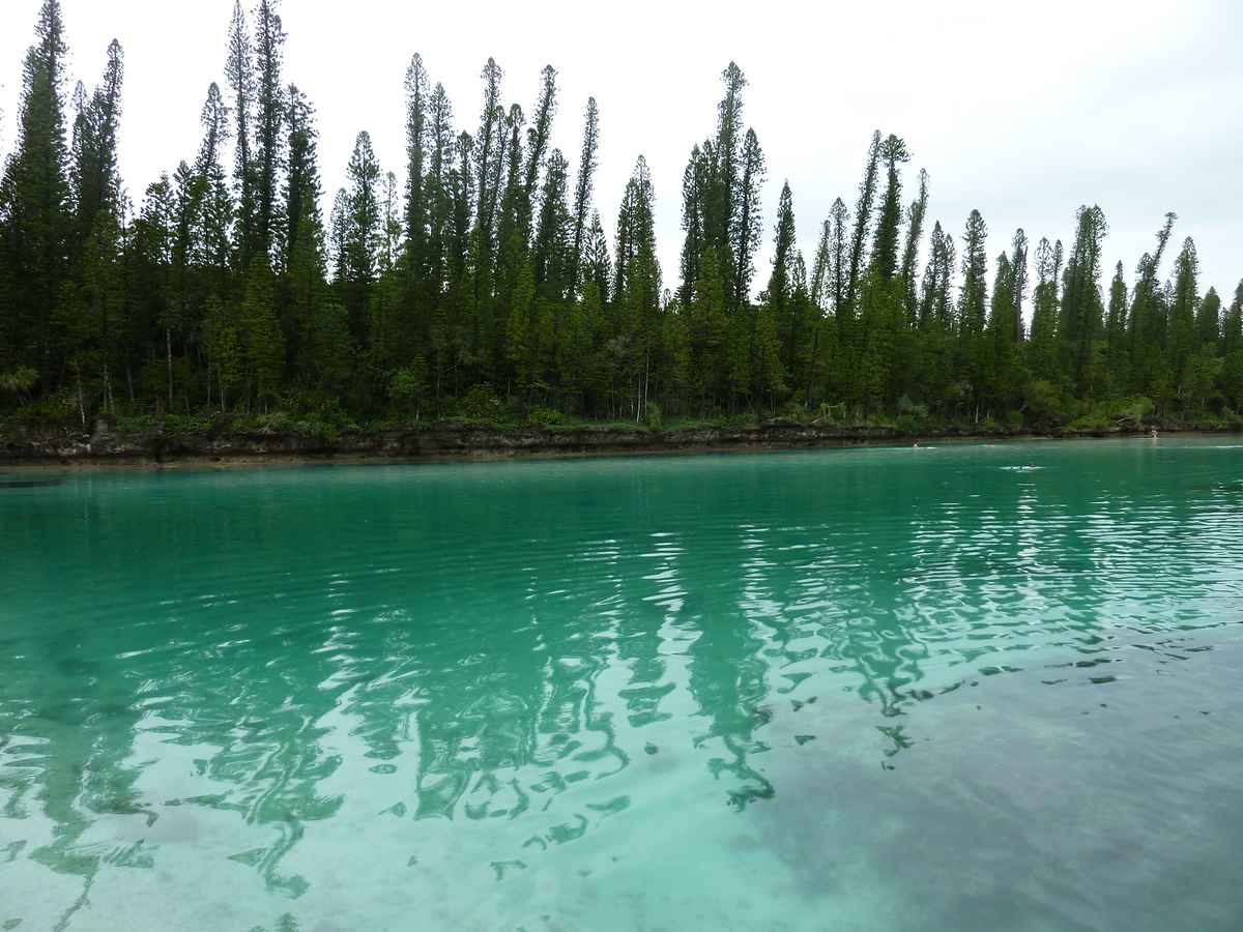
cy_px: 466
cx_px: 622
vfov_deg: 54.9
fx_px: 898
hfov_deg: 69.4
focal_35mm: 25
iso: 80
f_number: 3.3
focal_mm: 4.1
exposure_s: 1/100
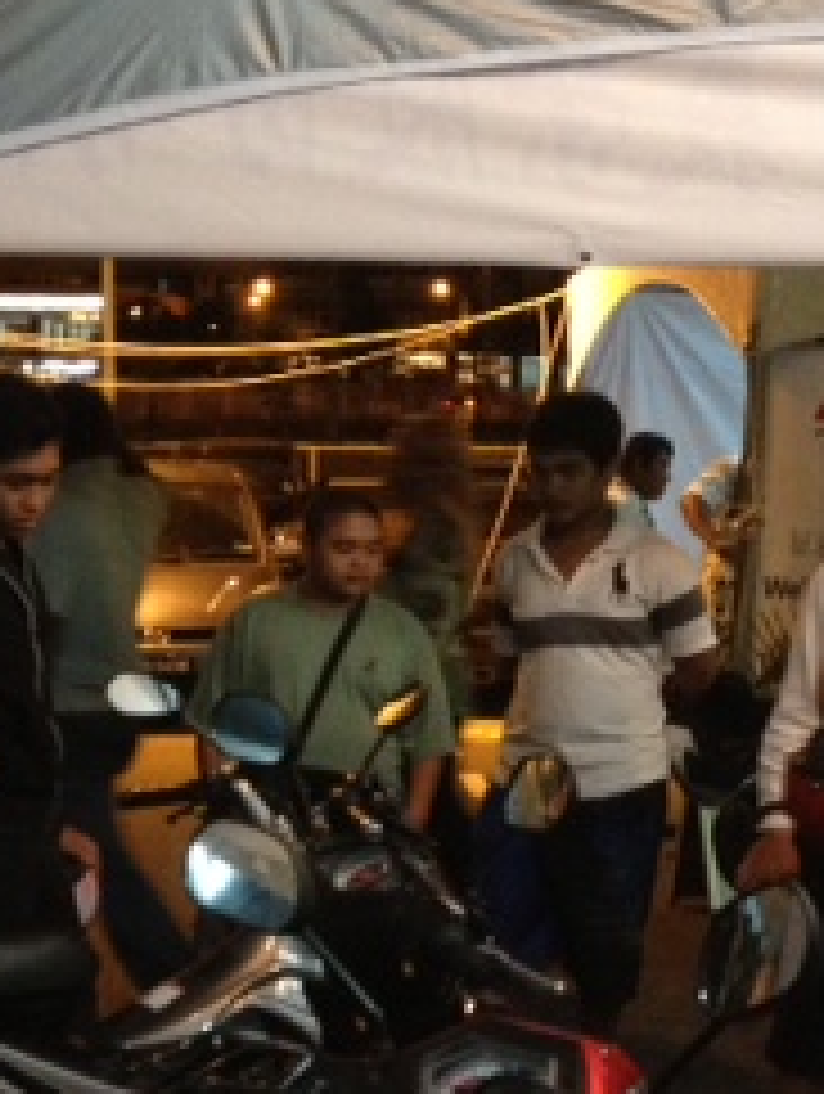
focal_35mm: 92
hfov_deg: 16.1
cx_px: 369
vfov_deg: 21.1
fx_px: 2912
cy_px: 833
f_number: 2.4
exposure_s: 1/20
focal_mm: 4.28
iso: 320
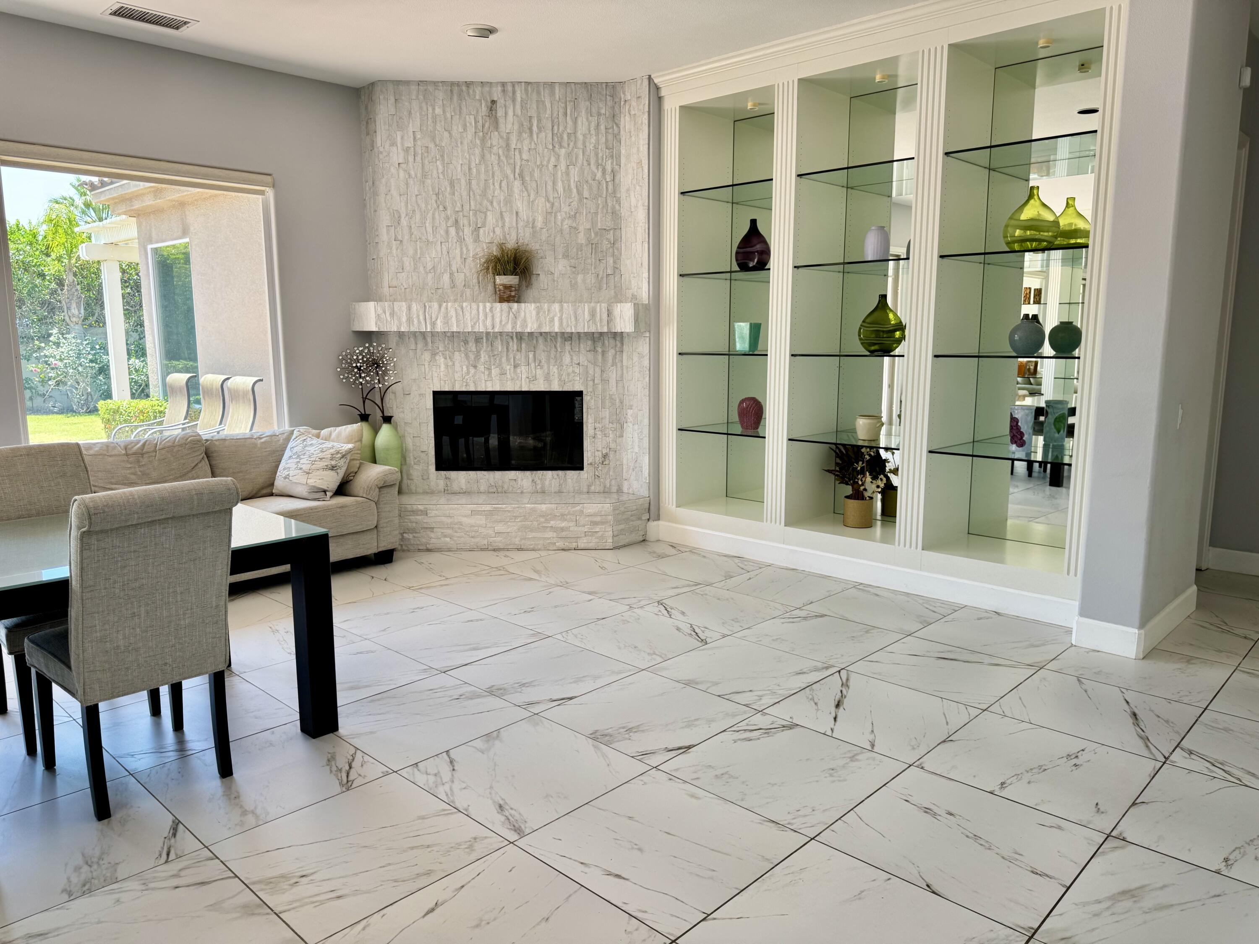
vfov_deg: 56.8
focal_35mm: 24
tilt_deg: -10.2
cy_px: 472
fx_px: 873
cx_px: 630
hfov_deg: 71.6
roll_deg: -0.1
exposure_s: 1/121
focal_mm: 6.76
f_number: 1.78
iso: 100
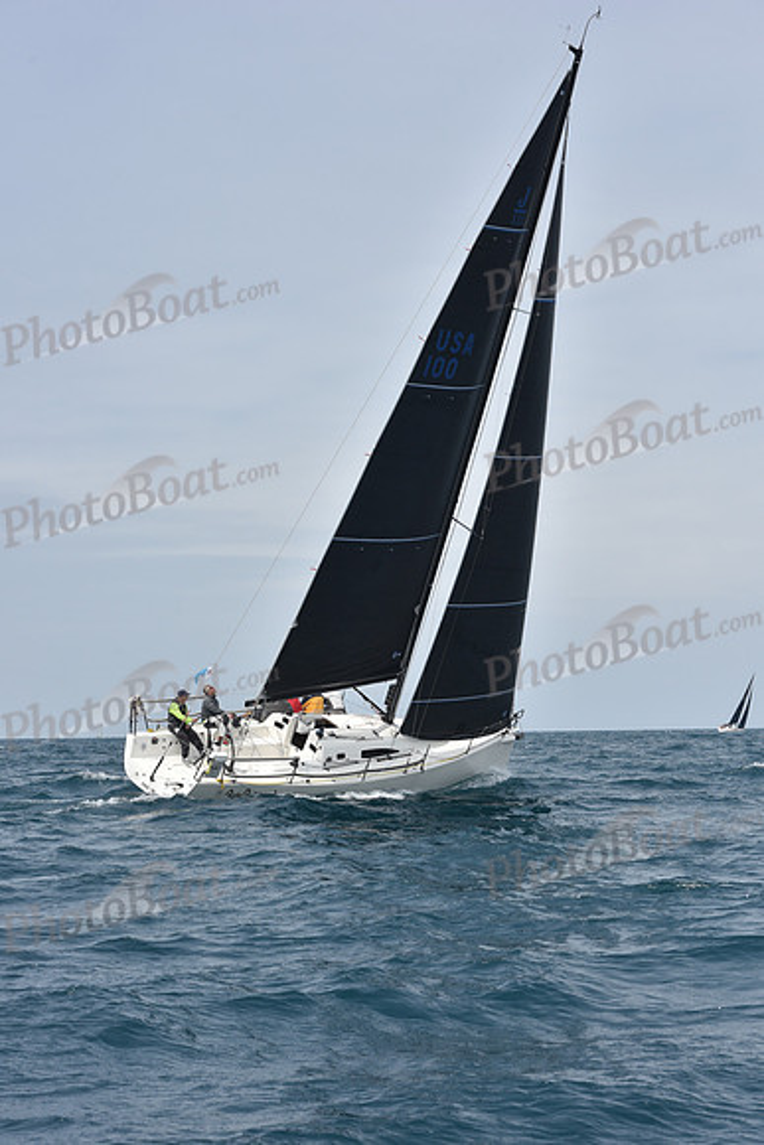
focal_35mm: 70
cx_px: 382
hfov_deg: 19.5
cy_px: 572
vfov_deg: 28.8
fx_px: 2227
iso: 250
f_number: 10
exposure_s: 1/800
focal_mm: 70
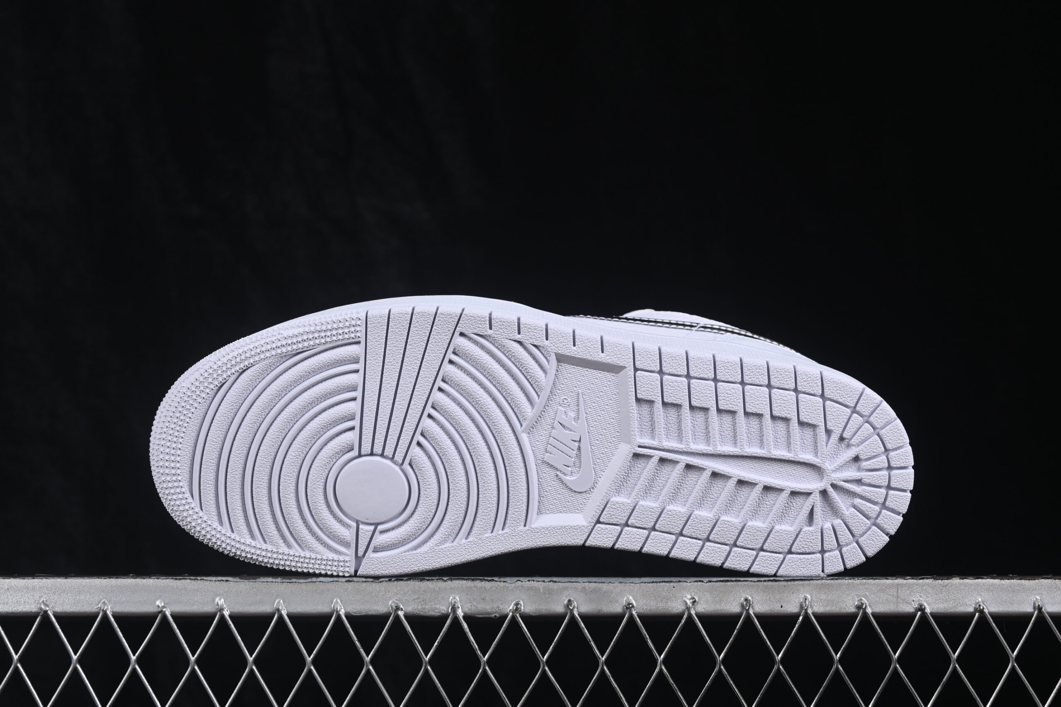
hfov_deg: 27.0
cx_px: 530
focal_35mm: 75
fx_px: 2210
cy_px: 354
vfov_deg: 18.2
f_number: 8
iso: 160
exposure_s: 1/80
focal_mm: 50
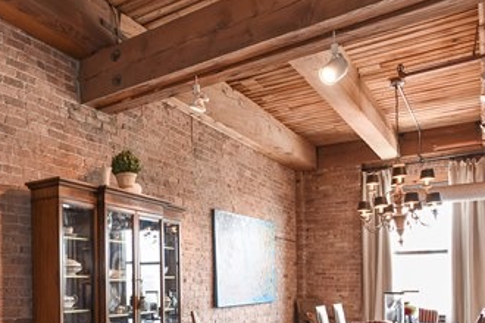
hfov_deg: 52.3
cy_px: 281
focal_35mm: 33
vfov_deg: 37.7
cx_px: 75
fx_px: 445
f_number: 8
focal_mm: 17
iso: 200
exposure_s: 1/3
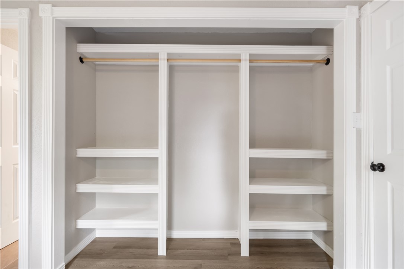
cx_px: 202
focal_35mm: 16
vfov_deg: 73.7
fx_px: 180
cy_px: 134
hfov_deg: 96.7
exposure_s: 1/4
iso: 320
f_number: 9
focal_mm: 16
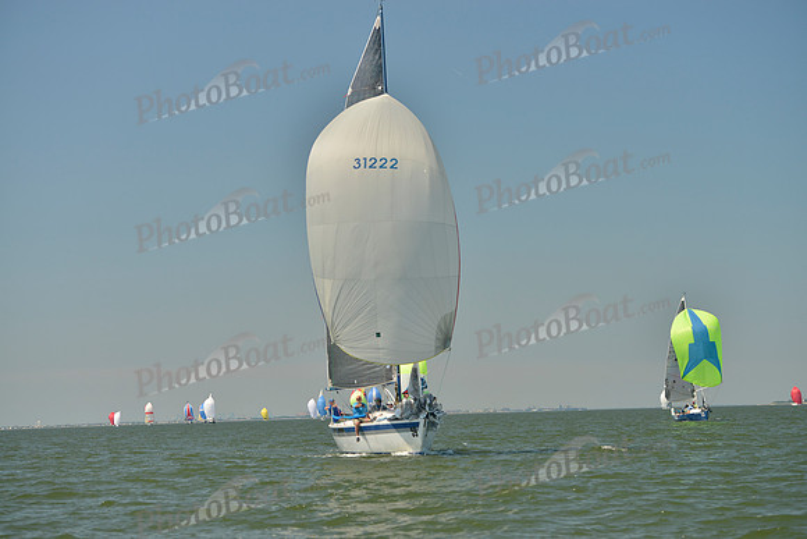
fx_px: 2130
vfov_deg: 14.4
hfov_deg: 21.5
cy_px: 270
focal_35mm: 95
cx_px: 404
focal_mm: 95
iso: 200
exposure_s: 1/800
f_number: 5
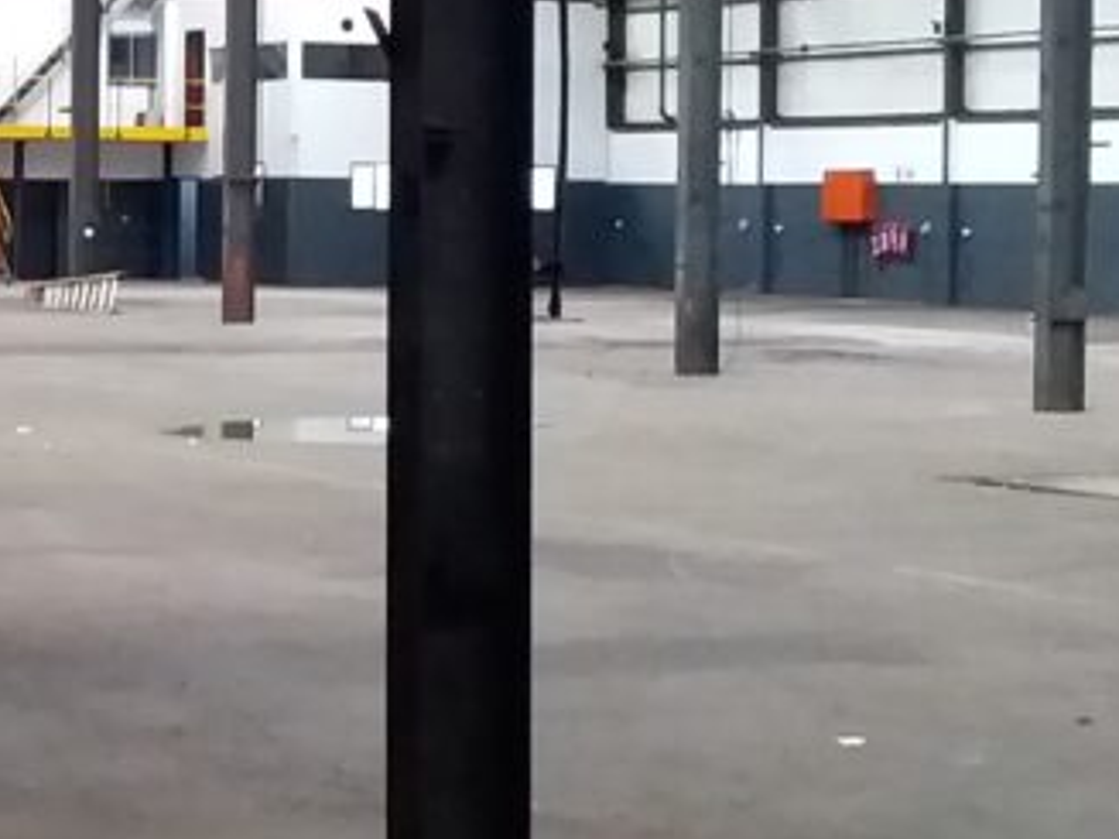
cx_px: -65
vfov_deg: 15.2
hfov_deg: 19.5
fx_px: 3134
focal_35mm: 97
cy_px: 188
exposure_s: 1/25
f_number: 2.2
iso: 250
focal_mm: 3.3
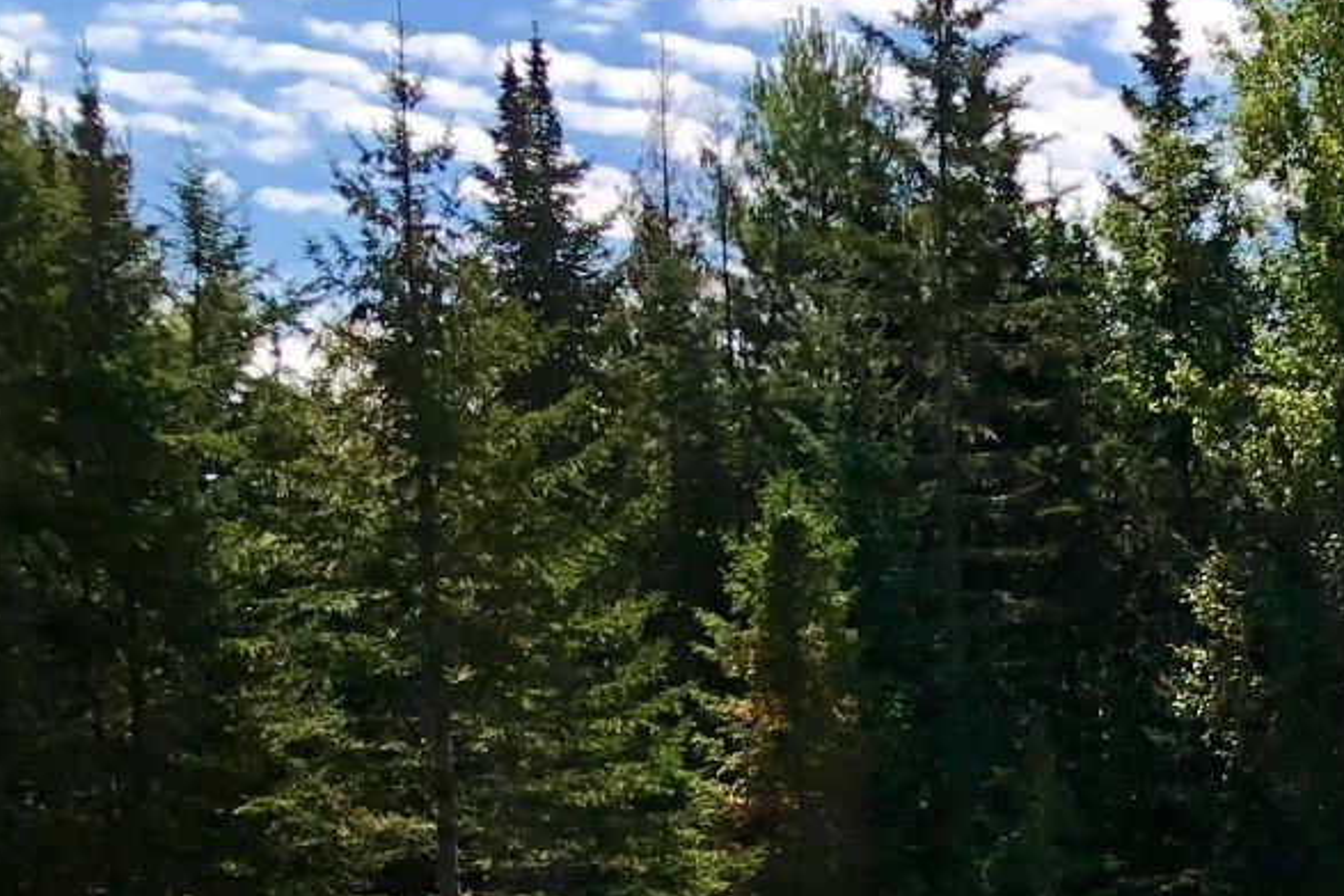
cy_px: 1661
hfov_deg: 17.4
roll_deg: +0.9
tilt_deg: -7.4
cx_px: 2253
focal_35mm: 100
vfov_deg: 12.4
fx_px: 3732
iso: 20
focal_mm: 3.99
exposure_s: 1/1656
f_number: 1.8
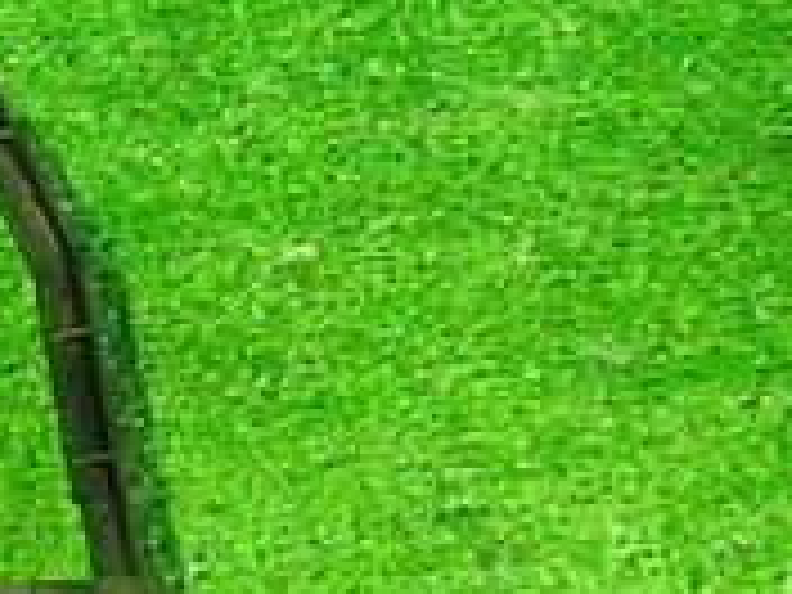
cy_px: 256
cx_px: -342
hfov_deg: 20.3
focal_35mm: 85
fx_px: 1945
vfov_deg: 17.4
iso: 1000
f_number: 2
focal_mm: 4.5
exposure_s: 1/40
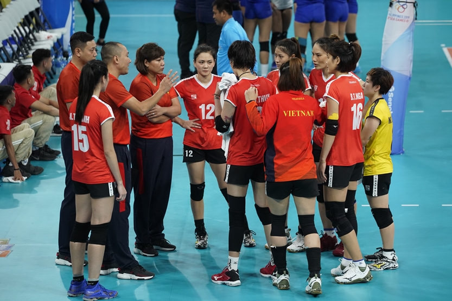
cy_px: 150
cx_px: 226
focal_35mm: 200
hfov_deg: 10.3
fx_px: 2510
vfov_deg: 6.9
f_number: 4.5
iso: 4000
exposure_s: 1/1000
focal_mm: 200
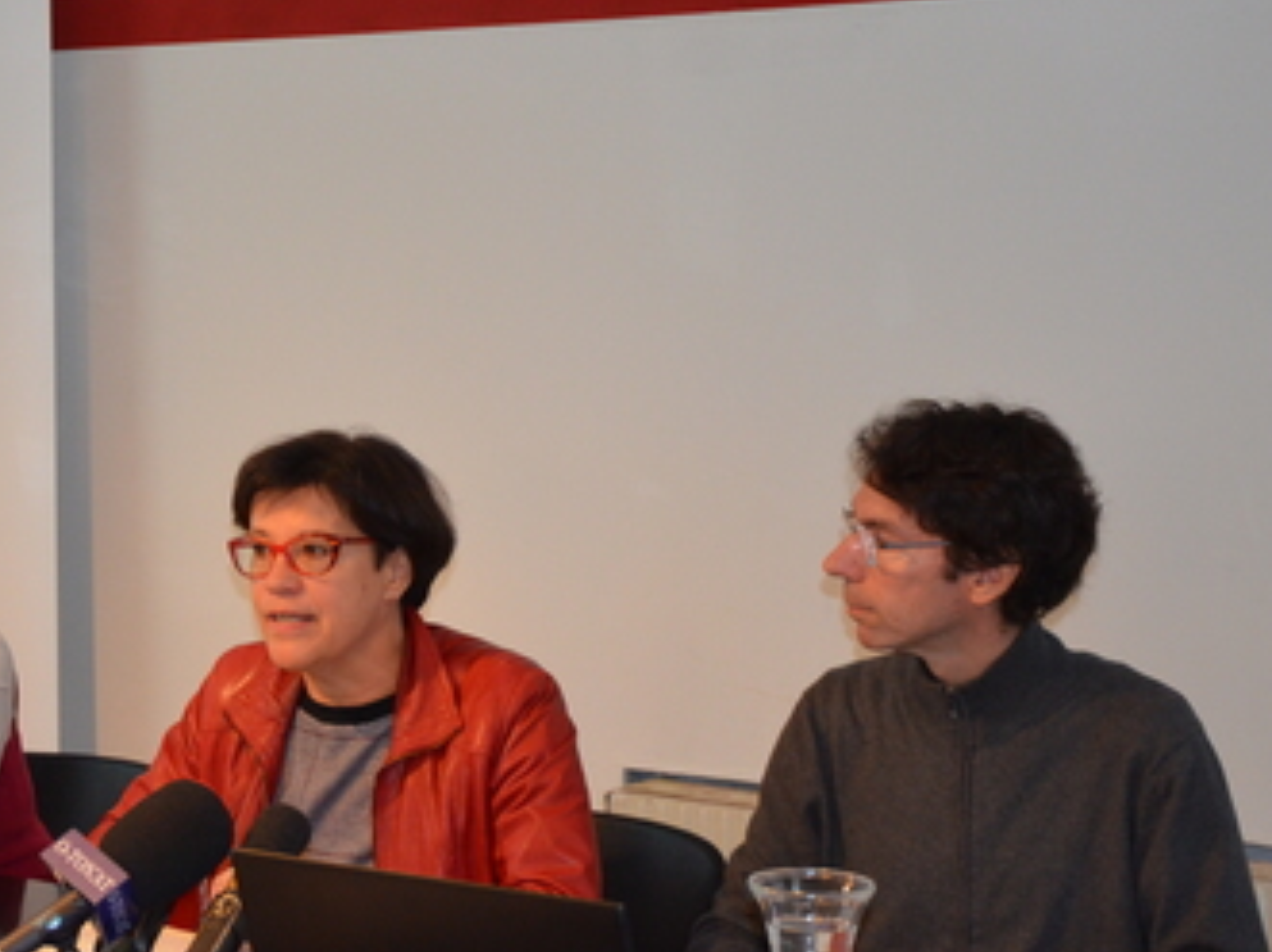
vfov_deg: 17.6
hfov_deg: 23.0
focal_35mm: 84
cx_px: 273
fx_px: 3078
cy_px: 468
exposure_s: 1/60
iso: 1400
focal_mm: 35
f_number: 4.5
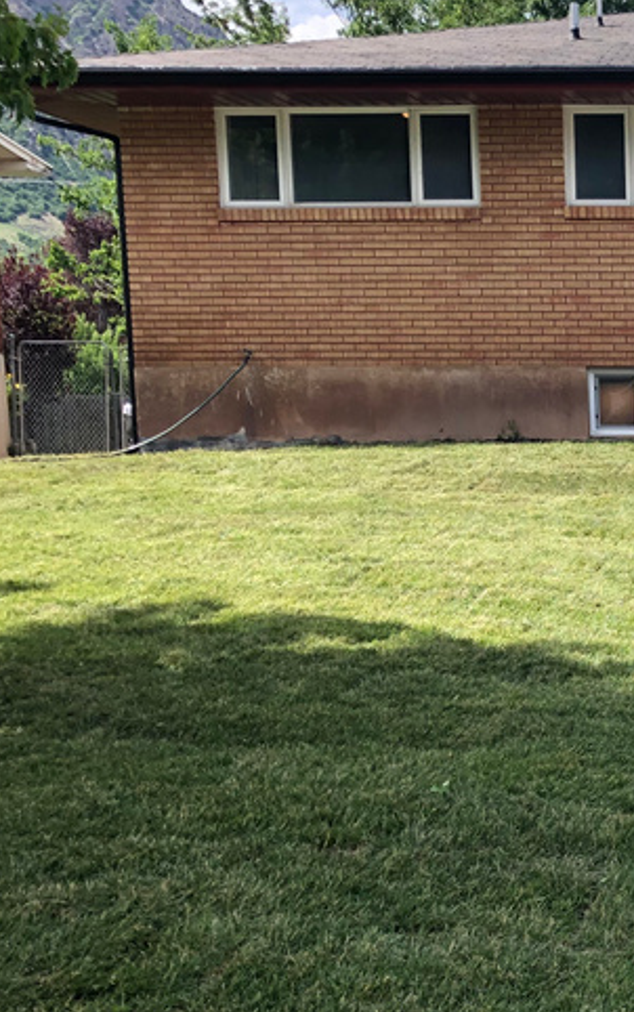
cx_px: 959
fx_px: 1739
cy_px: 682
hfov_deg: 18.3
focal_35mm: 63
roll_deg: +0.4
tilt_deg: -6.3
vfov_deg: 32.2
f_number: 1.8
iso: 20
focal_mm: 3.99
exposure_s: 1/941
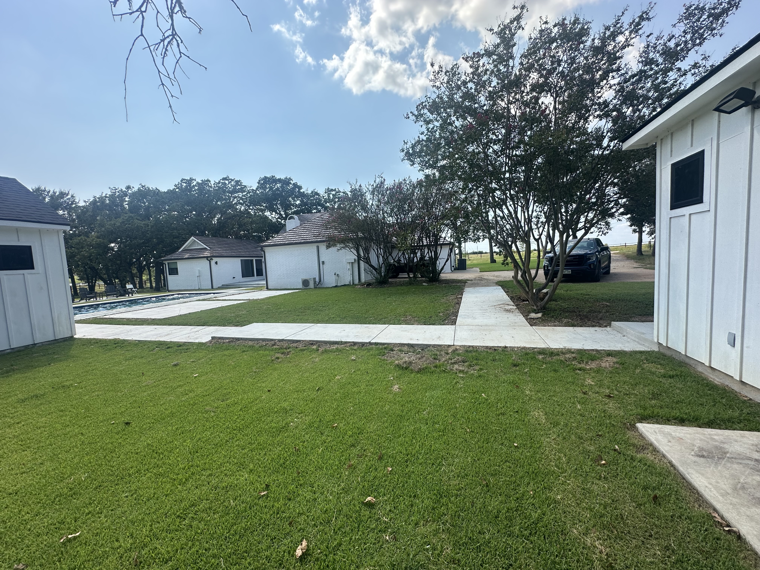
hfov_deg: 102.1
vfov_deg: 85.7
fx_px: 307
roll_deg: +2.6
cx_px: 380
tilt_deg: -3.5
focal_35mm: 14
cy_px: 285
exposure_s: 1/1092
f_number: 2.2
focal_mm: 2.22
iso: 40
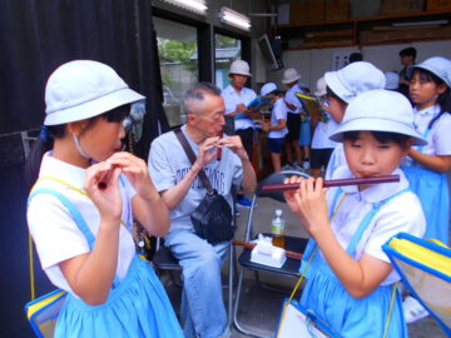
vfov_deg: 53.1
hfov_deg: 67.3
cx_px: 226
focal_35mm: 26
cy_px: 169
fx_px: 339
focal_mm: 4.6
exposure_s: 1/320
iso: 80
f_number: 3.2
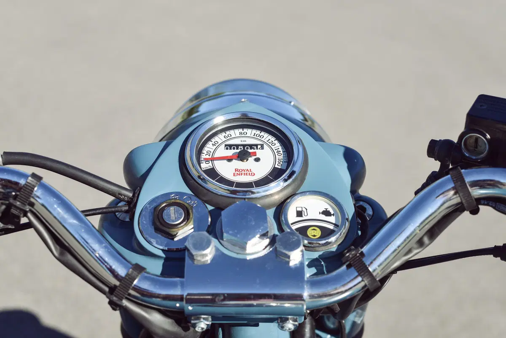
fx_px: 703
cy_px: 169
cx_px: 253
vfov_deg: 27.0
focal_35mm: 50
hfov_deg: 39.6
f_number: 6.3
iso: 100
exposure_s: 1/400
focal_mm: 50
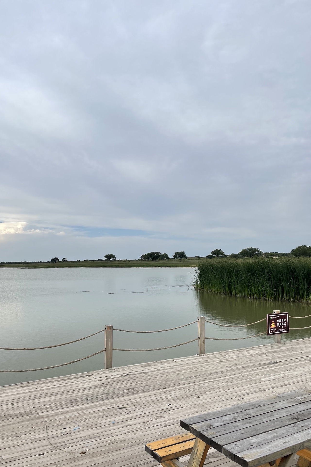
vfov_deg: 65.5
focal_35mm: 28
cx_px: 140
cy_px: 226
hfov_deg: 46.3
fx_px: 363
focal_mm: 4.2
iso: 32
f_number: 1.6
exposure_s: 1/2882
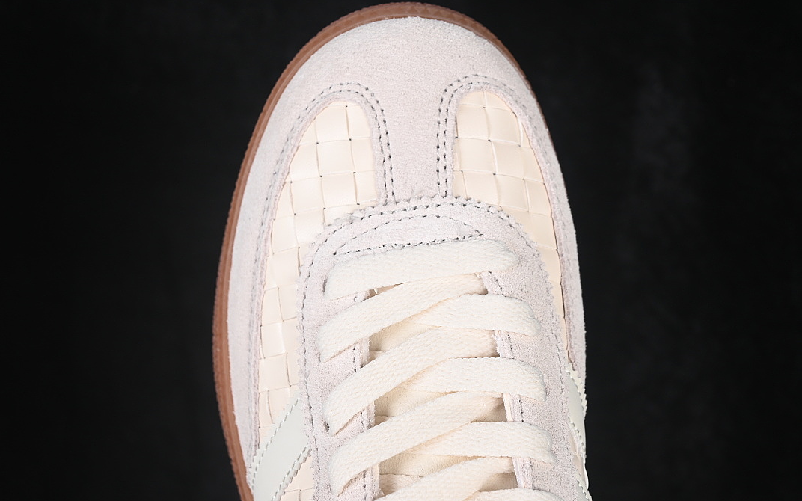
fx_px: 1683
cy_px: 248
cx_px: 399
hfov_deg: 26.8
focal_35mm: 77
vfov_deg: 16.9
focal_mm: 50
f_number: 7.1
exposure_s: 1/80
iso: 160
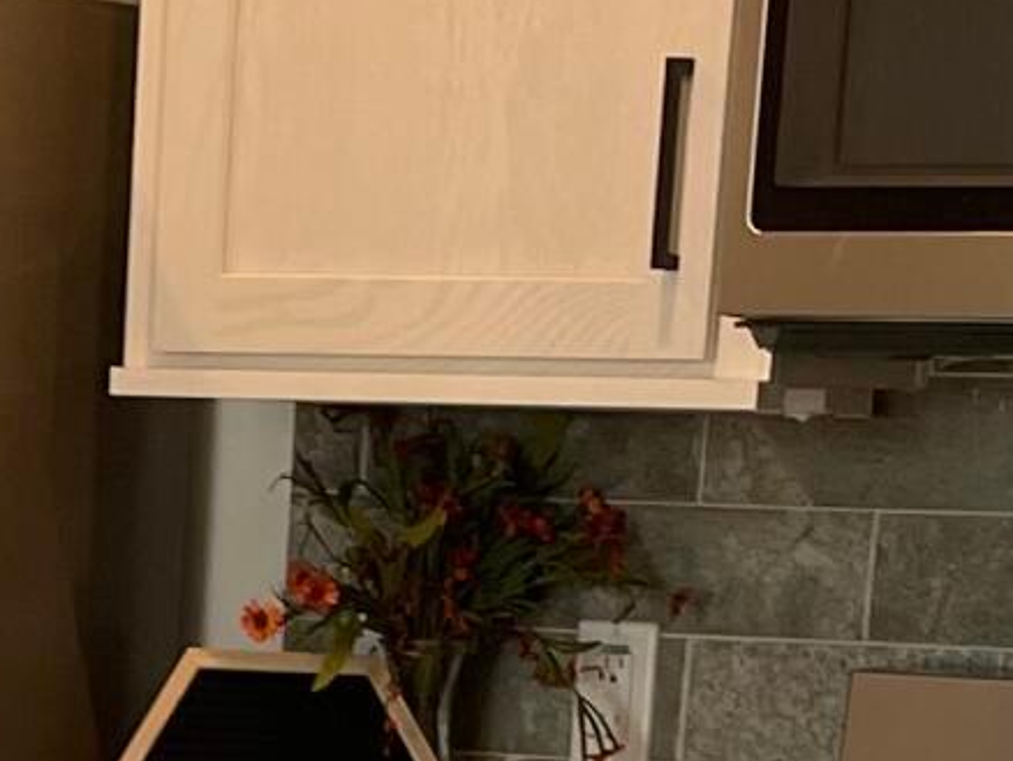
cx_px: -194
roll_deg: -1.3
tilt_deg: -18.2
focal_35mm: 178
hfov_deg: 10.9
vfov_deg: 7.4
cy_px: 2295
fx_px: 5212
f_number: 1.6
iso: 40
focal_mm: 4.2
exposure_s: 1/120
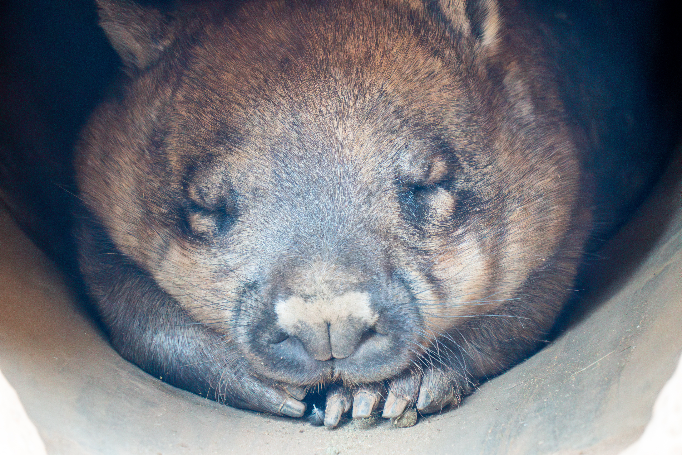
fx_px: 7871
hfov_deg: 5.0
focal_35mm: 416
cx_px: 341
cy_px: 228
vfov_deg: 3.3
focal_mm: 277
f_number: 6.3
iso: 6400
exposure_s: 1/100
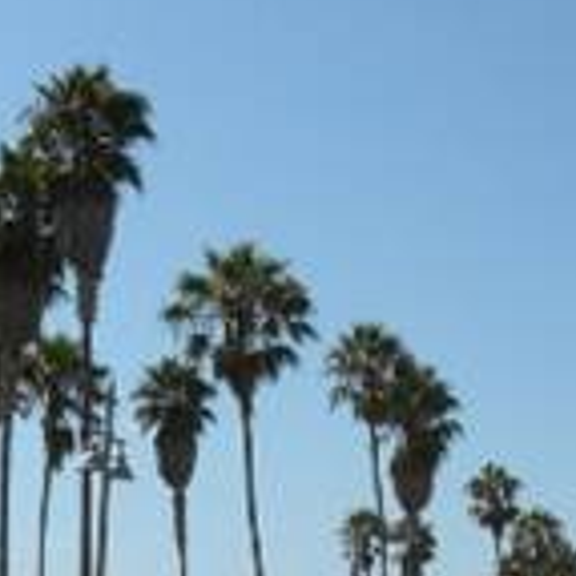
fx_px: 2014
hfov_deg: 15.7
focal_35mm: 107
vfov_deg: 16.2
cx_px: 673
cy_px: 403
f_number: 6.3
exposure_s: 1/500
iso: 100
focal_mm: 6
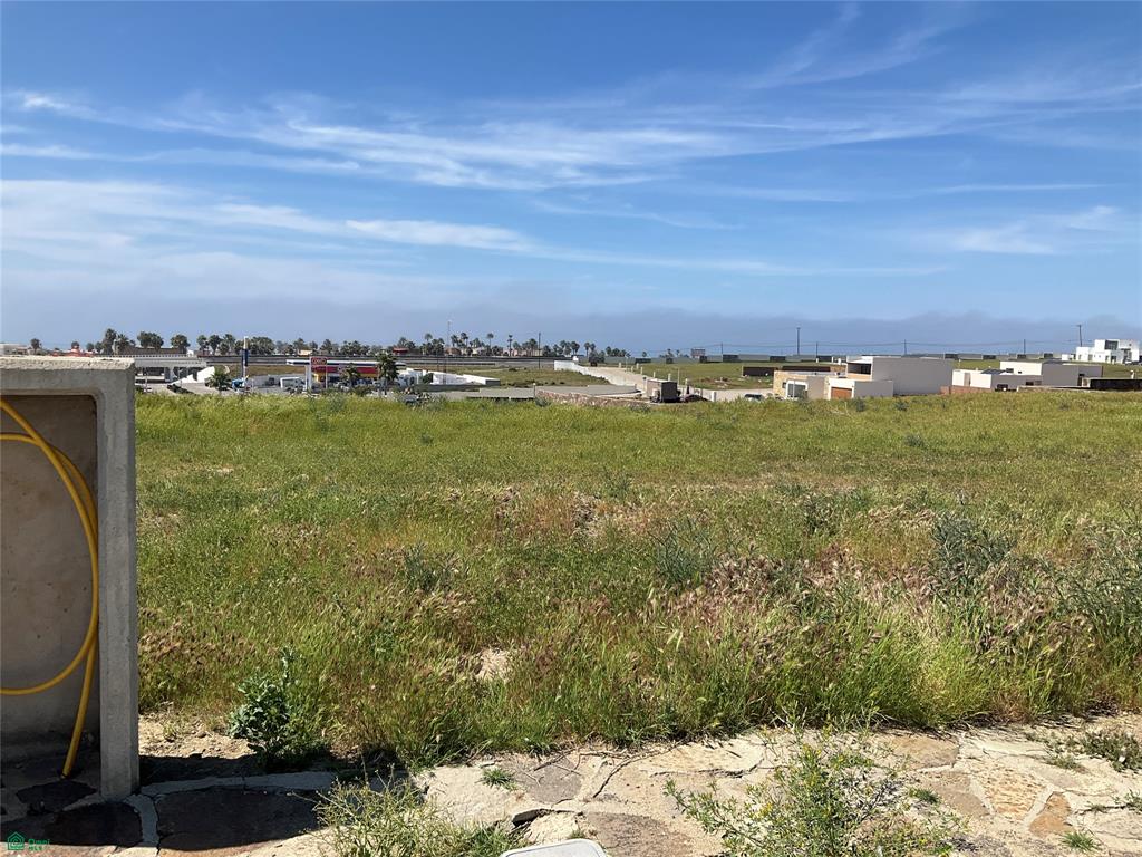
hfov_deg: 61.7
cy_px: 428
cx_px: 571
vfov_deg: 48.2
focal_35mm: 29
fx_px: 957
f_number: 1.8
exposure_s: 1/2538
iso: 25
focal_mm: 3
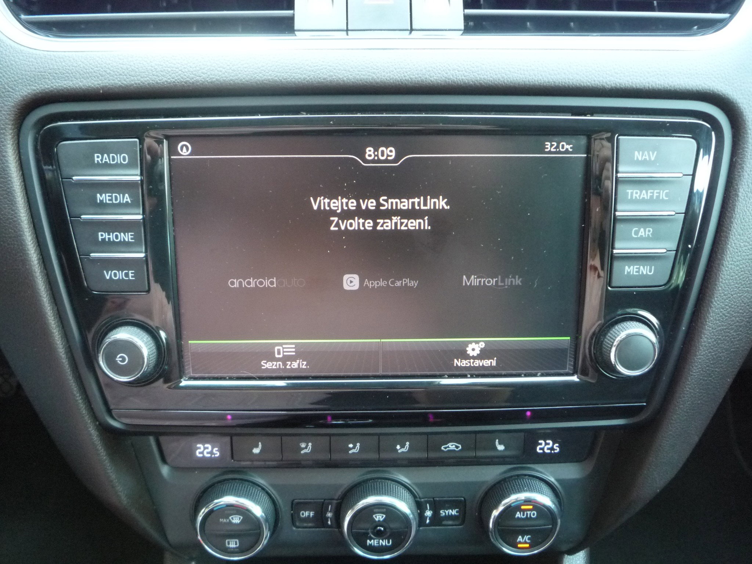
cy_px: 282
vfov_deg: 46.8
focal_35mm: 30
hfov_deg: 60.0
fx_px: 652
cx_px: 376
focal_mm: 5.2
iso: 400
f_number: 3.3
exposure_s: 1/20
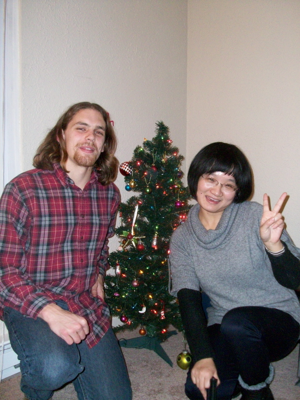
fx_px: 393
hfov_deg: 41.8
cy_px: 200
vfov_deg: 54.0
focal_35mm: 34
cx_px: 150
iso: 320
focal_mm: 5.7
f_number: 2.8
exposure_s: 1/60
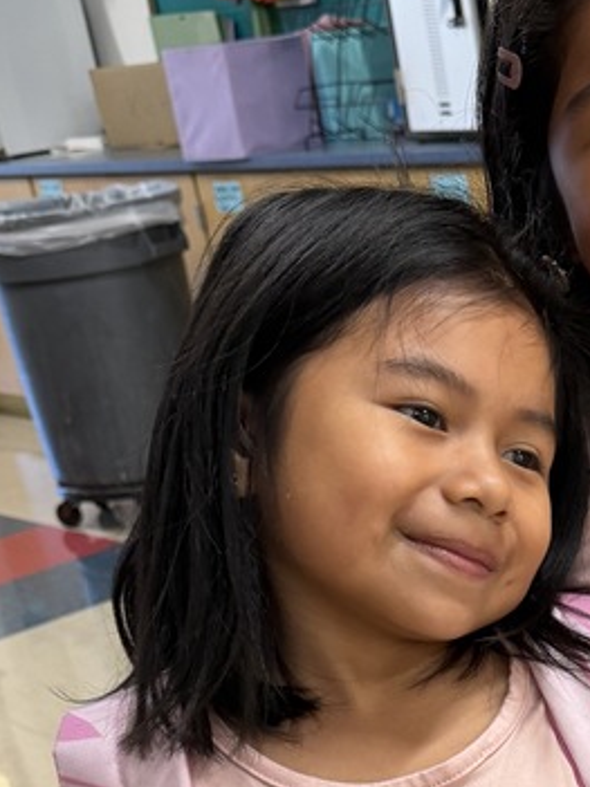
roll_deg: +7.0
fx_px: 1592
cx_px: 680
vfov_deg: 26.0
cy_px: 825
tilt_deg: -28.2
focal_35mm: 70
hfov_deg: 19.9
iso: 200
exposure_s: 1/68
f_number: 1.78
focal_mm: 6.76
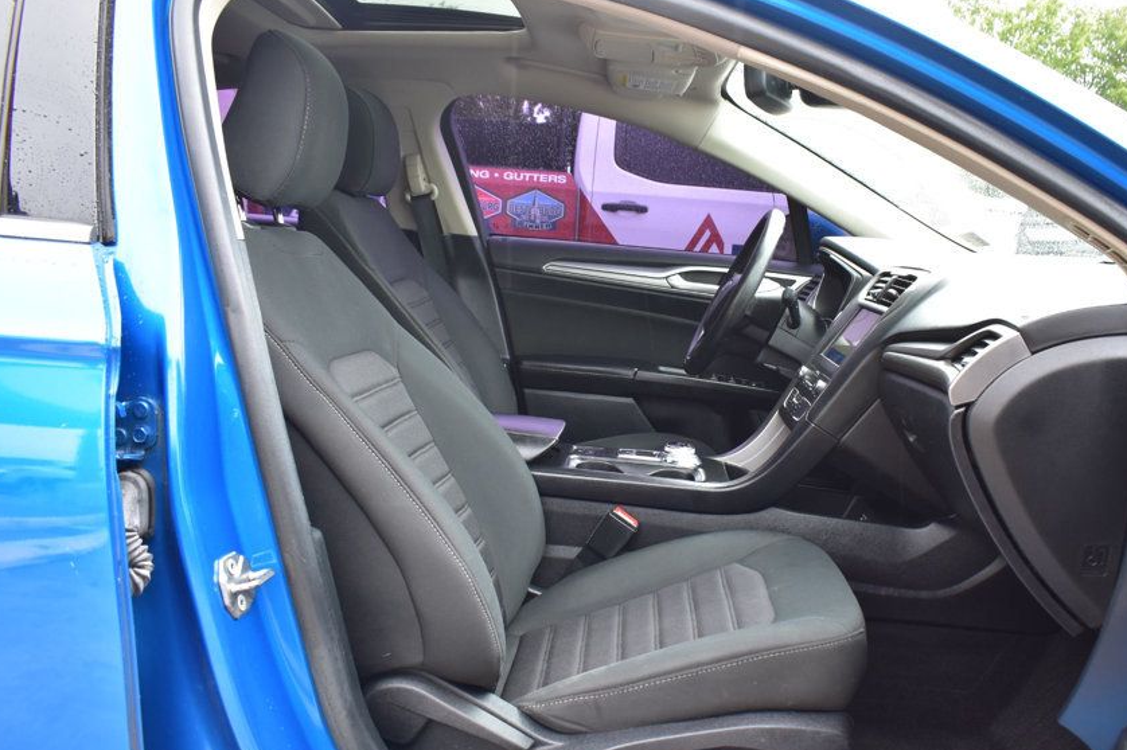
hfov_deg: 56.8
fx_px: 1033
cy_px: 390
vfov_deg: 39.9
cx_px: 671
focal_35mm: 33
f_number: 7.1
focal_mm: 18
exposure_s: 1/30
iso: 400
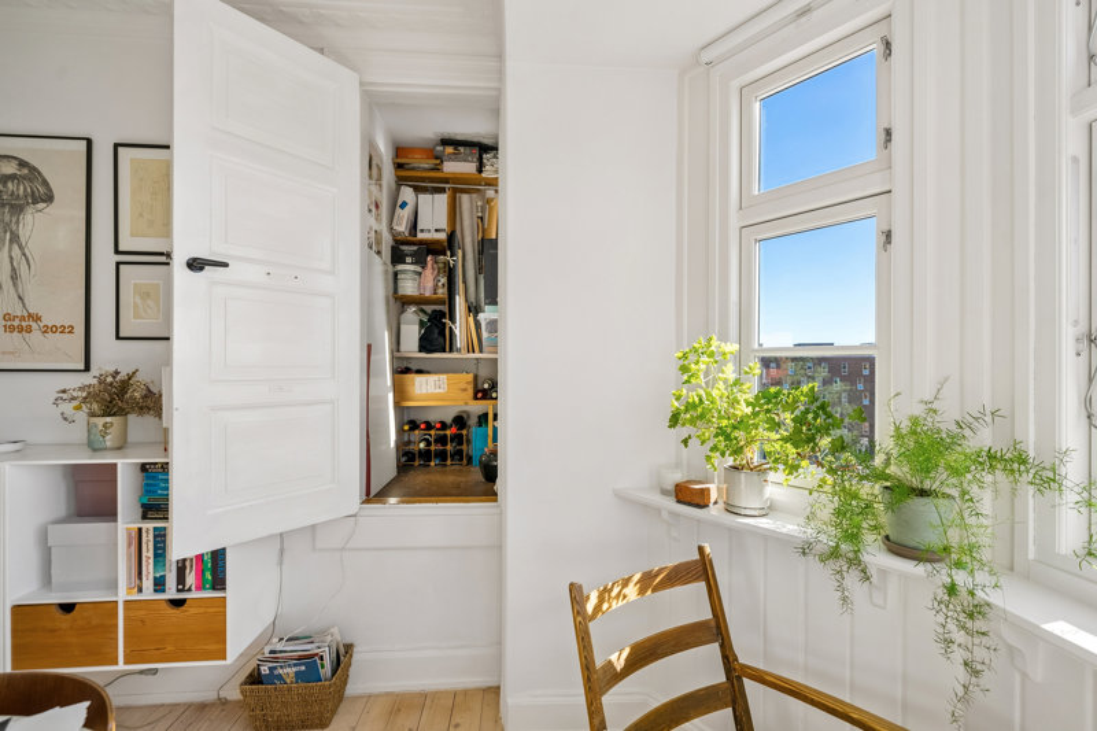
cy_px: 366
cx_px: 548
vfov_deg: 81.2
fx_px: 426
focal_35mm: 14
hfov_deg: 104.3
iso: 500
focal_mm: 14
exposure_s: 1/320
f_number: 5.6
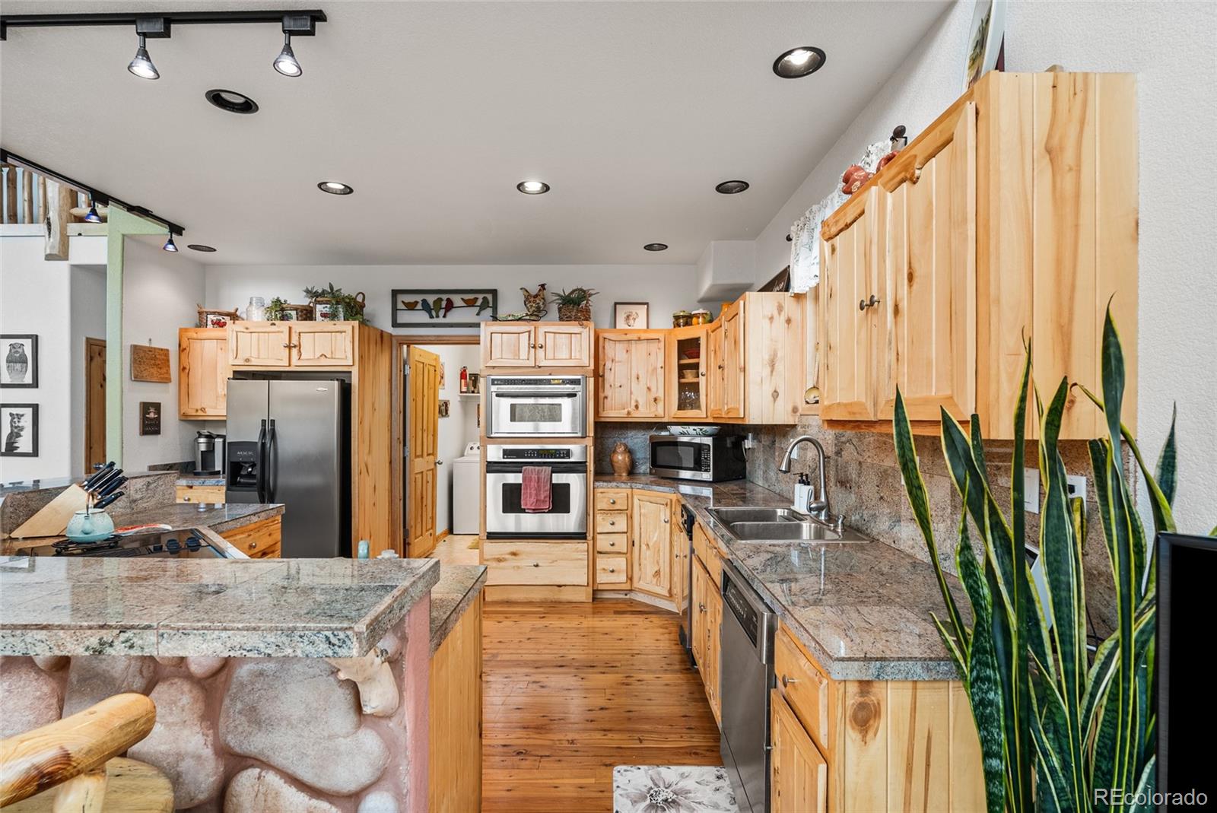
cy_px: 406
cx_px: 608
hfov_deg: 94.9
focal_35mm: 16
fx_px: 558
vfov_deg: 72.1
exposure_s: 1/250
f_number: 8
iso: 200
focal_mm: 16.5
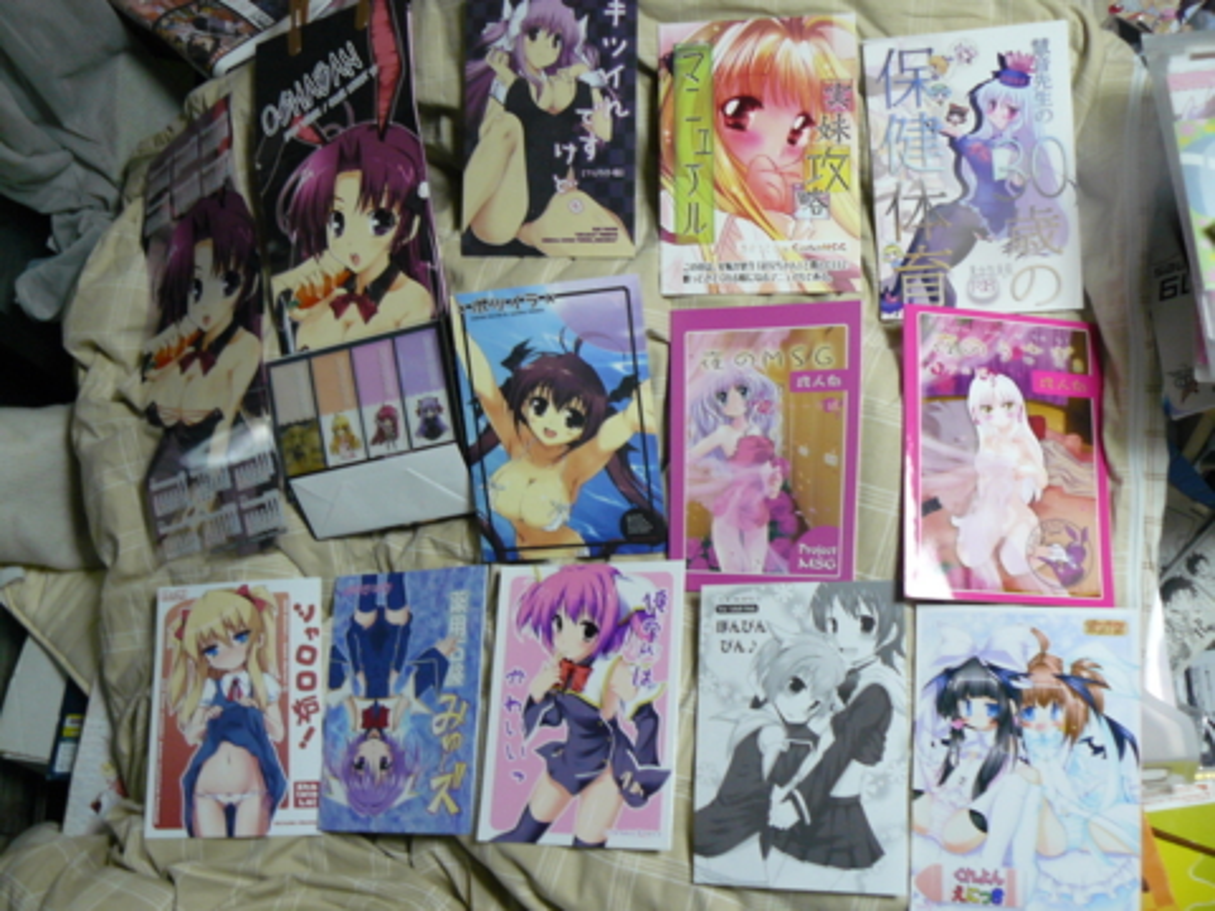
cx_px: 608
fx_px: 1264
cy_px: 456
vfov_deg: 39.7
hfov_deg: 51.4
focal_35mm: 36
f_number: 2.8
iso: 200
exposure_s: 1/6
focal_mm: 6
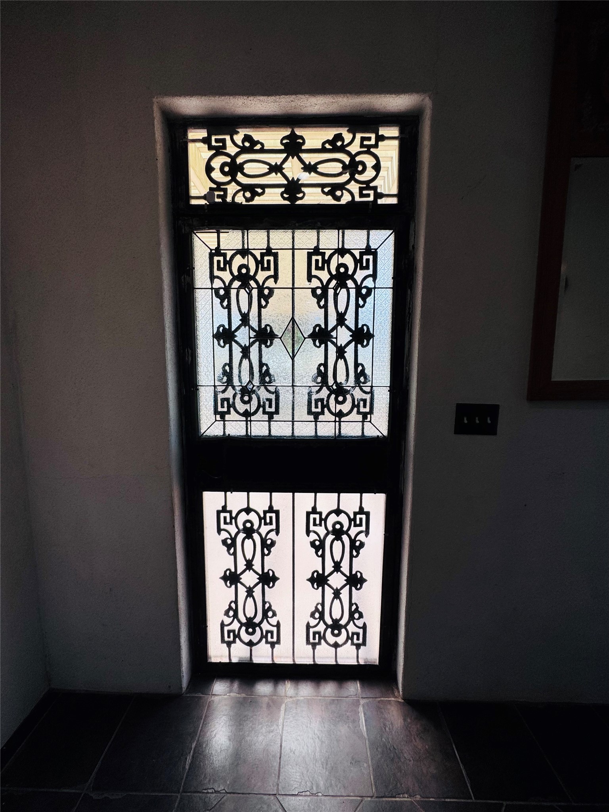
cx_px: 304
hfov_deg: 85.7
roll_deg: +1.5
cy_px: 406
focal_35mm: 14
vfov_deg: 102.1
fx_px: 328
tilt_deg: -8.3
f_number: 2.2
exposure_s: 1/453
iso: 40
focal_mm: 2.22
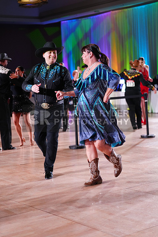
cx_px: 79
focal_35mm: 70
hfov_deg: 19.5
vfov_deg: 28.8
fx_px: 461
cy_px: 118
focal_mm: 70
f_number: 2.8
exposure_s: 1/400
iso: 2000
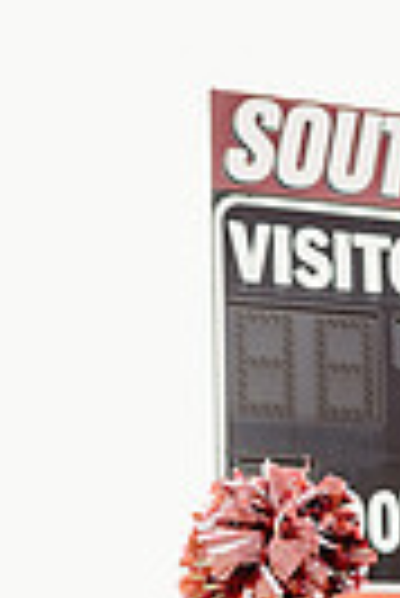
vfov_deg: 23.2
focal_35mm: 81
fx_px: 1346
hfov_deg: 15.6
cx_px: 602
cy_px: 697
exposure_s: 1/500
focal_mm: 24
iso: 200
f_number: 2.8
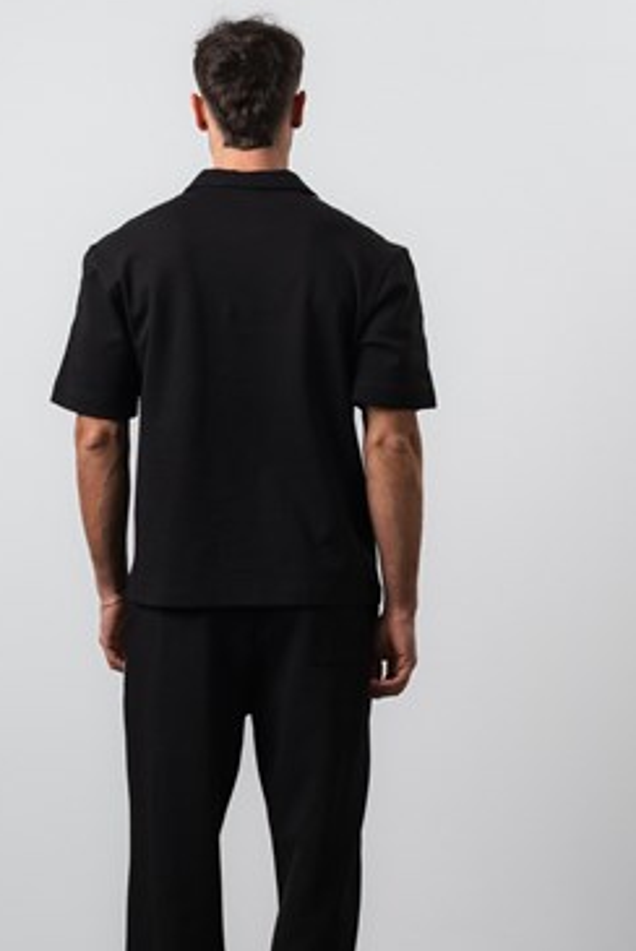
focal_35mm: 111
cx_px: 253
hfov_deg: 12.4
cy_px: 490
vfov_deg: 18.4
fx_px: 2935
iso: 100
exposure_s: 1/125
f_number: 10
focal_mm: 67.6
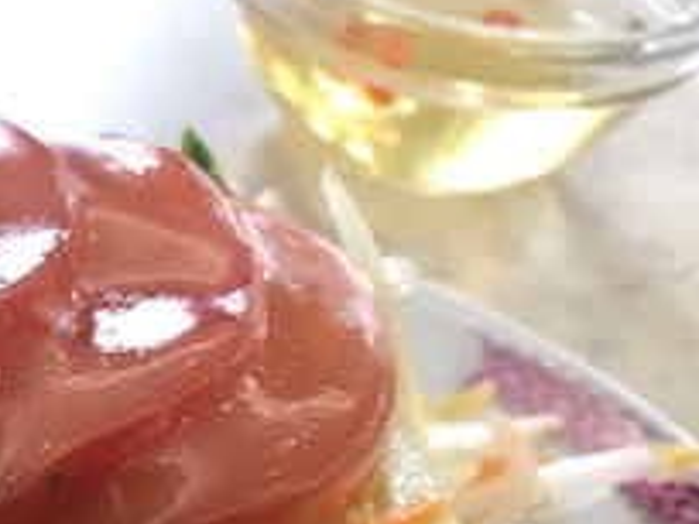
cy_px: 723
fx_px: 1777
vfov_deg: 15.8
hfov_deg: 20.2
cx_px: -230
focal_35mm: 88
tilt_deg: -46.3
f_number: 1.8
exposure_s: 1/20
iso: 40
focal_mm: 3.99
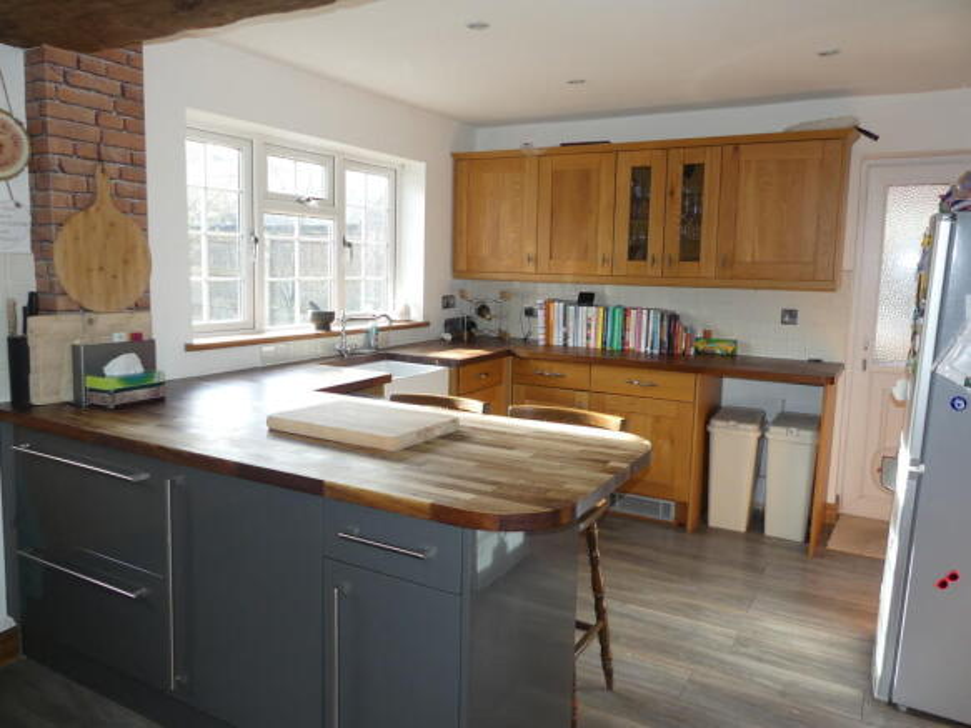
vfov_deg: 54.9
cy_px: 364
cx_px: 486
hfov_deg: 69.4
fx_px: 701
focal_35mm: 25
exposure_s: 1/60
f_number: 2.8
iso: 125
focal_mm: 4.5
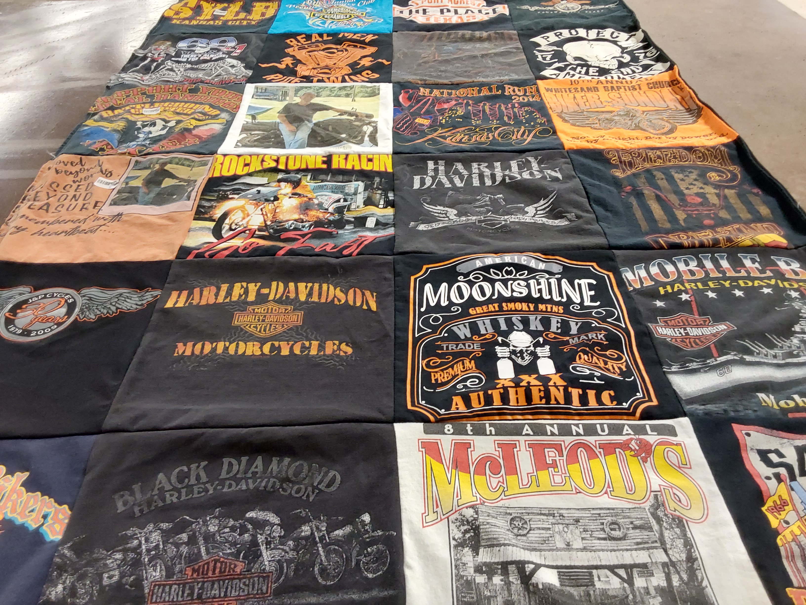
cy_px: 302
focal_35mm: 28
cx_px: 403
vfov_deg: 49.7
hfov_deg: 63.4
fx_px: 652
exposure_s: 1/60
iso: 200
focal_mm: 2.91
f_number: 1.9
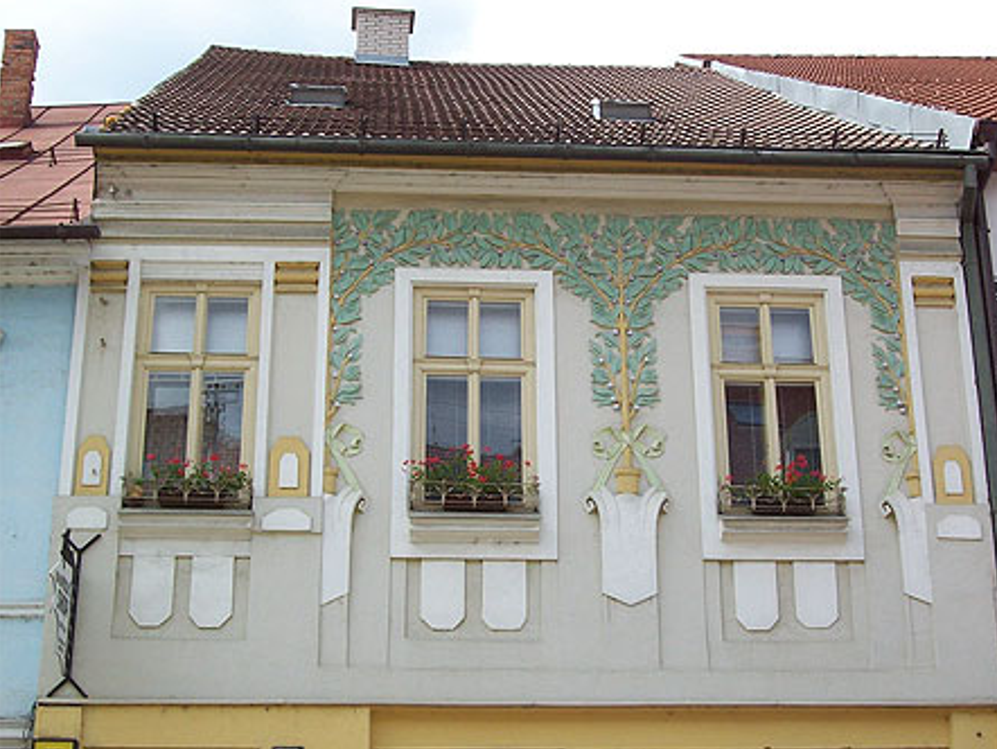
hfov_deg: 33.8
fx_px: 1643
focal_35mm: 57
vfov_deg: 25.7
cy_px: 372
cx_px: 505
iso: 80
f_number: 6
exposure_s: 1/244
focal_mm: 9.4
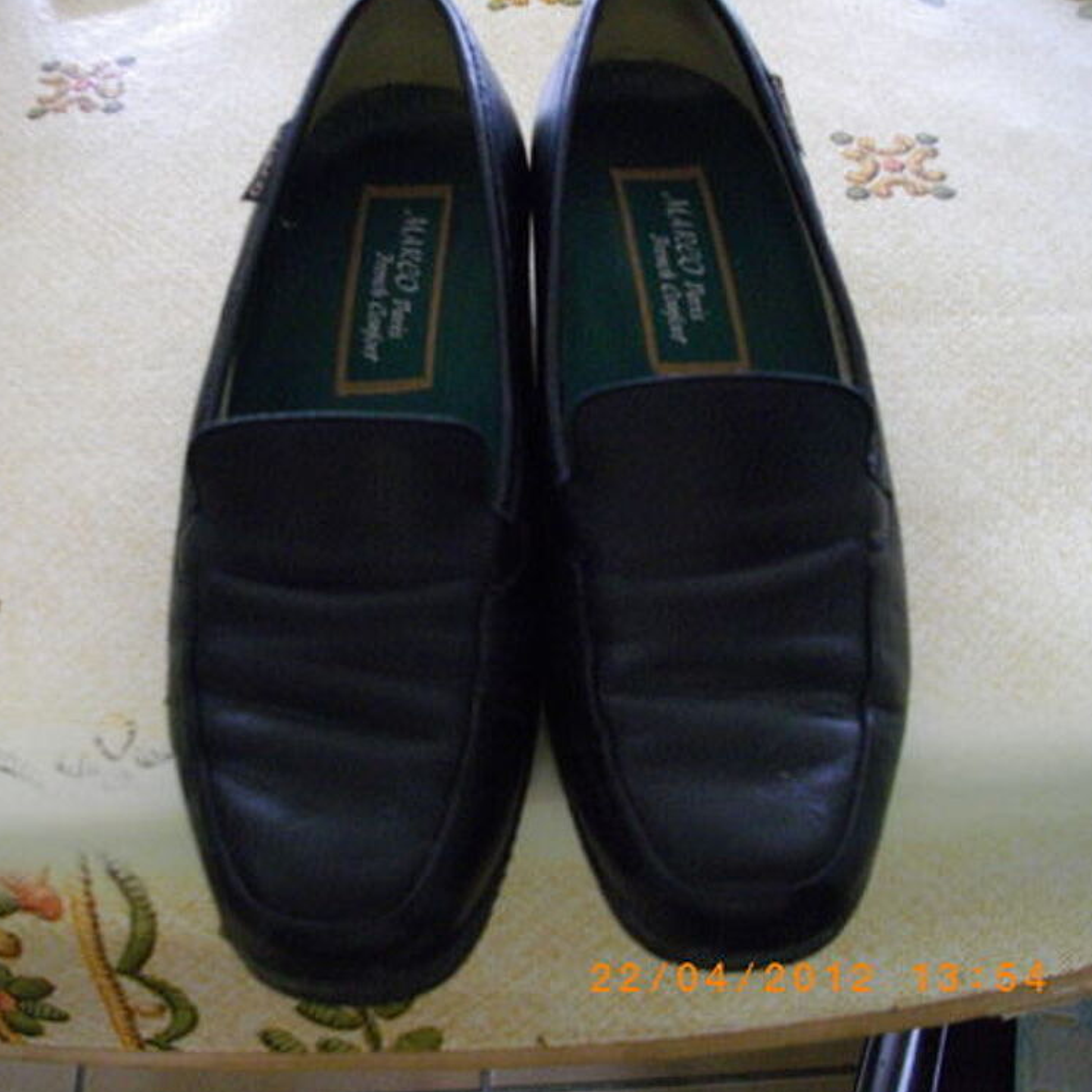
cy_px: 546
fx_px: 1356
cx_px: 462
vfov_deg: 43.9
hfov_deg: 43.7
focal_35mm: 38
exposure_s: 1/50
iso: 450
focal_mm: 5.7
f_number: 2.9
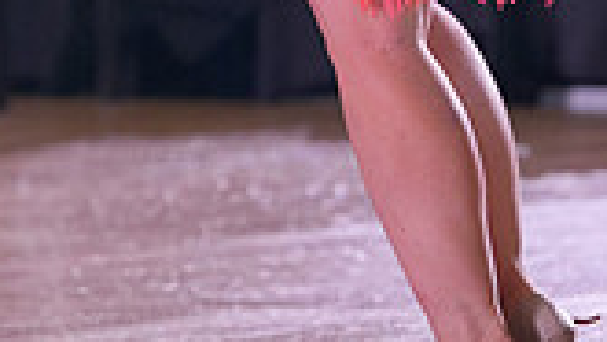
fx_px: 9098
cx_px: -42
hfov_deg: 3.8
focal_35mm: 565
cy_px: -294
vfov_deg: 2.1
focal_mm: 153
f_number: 4
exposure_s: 1/500
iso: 1600
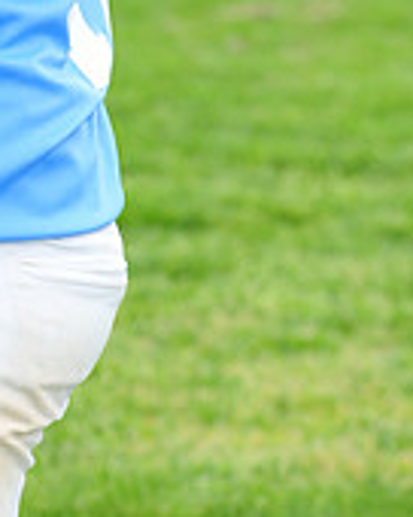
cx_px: -100
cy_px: -341
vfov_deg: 4.1
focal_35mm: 465
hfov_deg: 3.3
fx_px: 7105
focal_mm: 145
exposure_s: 1/250
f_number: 7.1
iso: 400
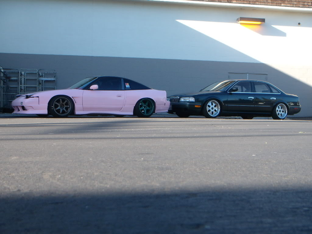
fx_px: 433
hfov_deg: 39.7
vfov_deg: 30.3
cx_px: 156
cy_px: 117
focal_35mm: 48
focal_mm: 8
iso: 64
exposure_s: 1/82
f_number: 5.9
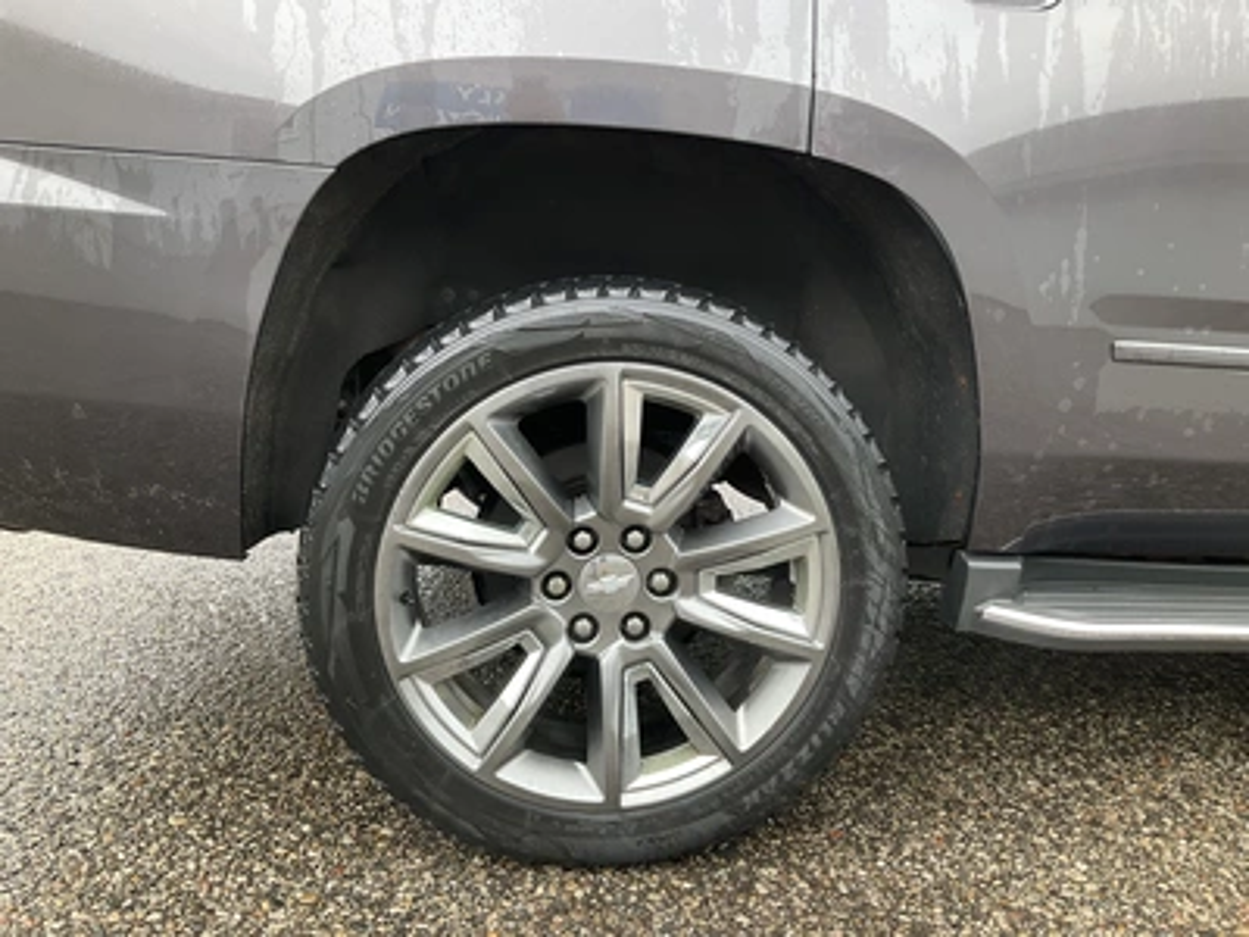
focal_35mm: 29
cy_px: 468
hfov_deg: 61.7
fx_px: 1046
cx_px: 624
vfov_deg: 48.2
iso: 40
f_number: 1.8
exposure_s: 1/122
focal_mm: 3
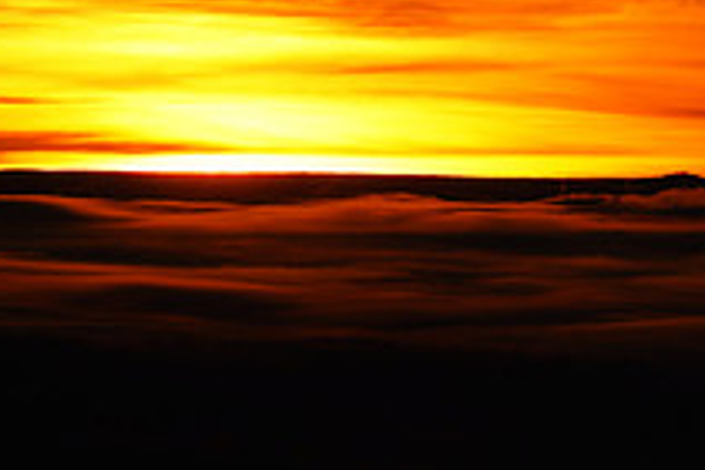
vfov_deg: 1.2
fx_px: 22872
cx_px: 416
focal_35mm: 1168
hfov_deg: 1.8
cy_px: 116
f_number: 6.3
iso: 160
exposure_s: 1/2000
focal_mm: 422
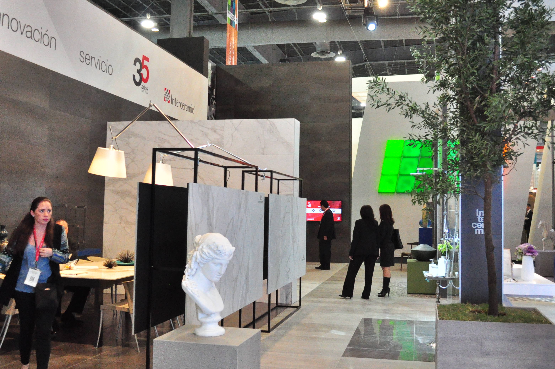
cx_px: 281
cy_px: 165
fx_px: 570
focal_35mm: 37
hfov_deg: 51.9
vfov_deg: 35.8
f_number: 3.5
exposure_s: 1/250
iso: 2500
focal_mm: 18
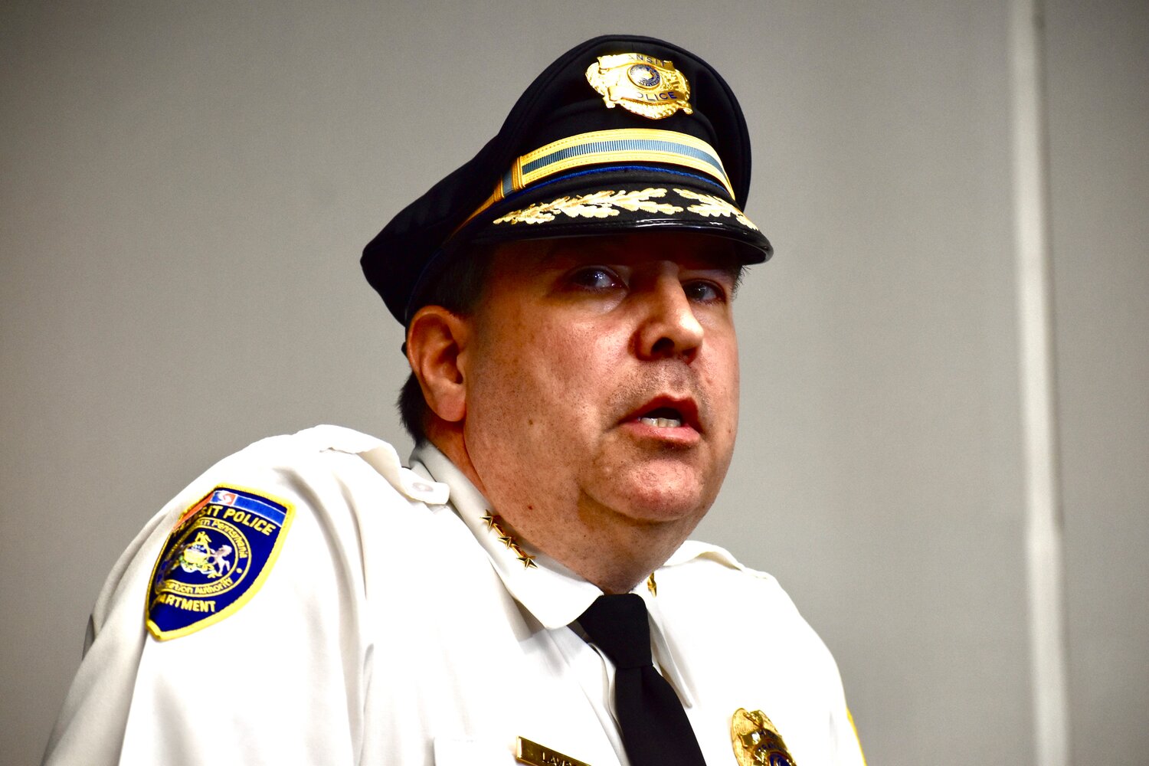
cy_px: 383
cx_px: 574
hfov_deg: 11.2
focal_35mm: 183
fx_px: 5840
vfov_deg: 7.5
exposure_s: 1/320
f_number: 4.8
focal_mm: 122
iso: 800
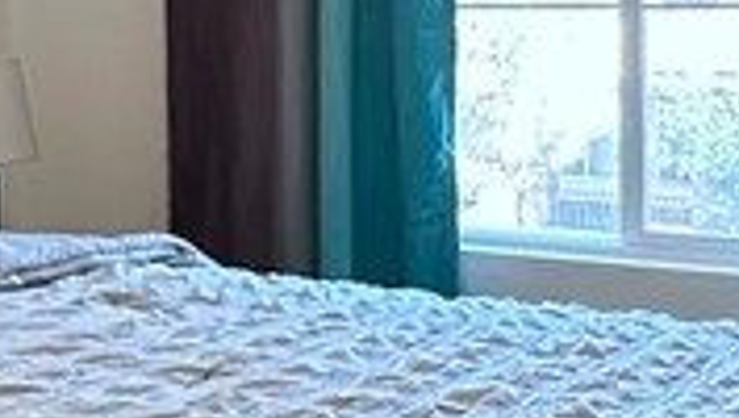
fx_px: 1726
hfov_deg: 22.0
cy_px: 21
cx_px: -188
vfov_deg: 13.6
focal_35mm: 88
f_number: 2.2
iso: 250
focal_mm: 2.22
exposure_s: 1/120
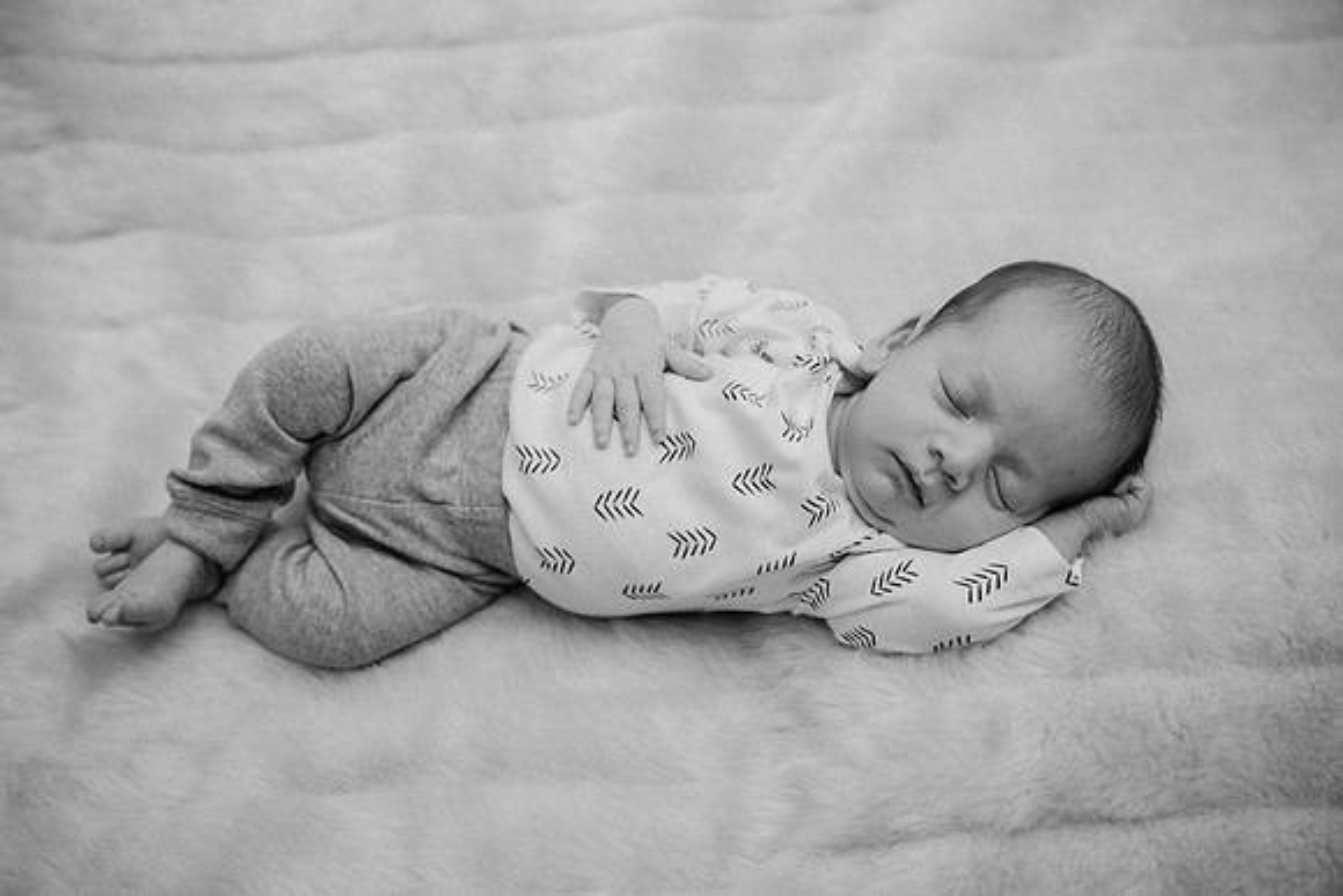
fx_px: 1692
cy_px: 456
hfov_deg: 43.3
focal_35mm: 45
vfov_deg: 29.7
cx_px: 669
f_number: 2.8
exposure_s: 1/500
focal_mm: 43
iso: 800
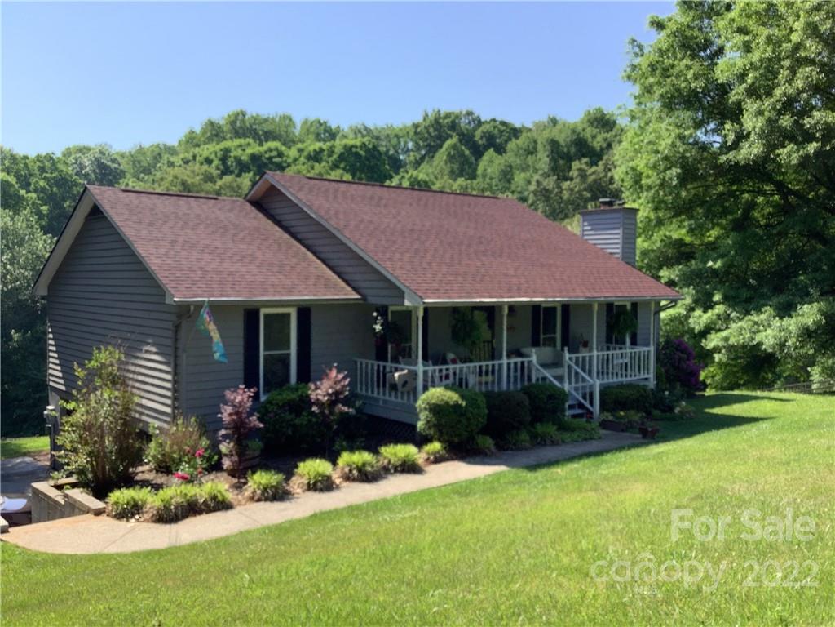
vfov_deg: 45.4
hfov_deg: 58.4
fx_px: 748
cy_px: 314
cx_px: 418
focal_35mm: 31
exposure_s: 1/637
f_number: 2.4
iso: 25
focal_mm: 3.3
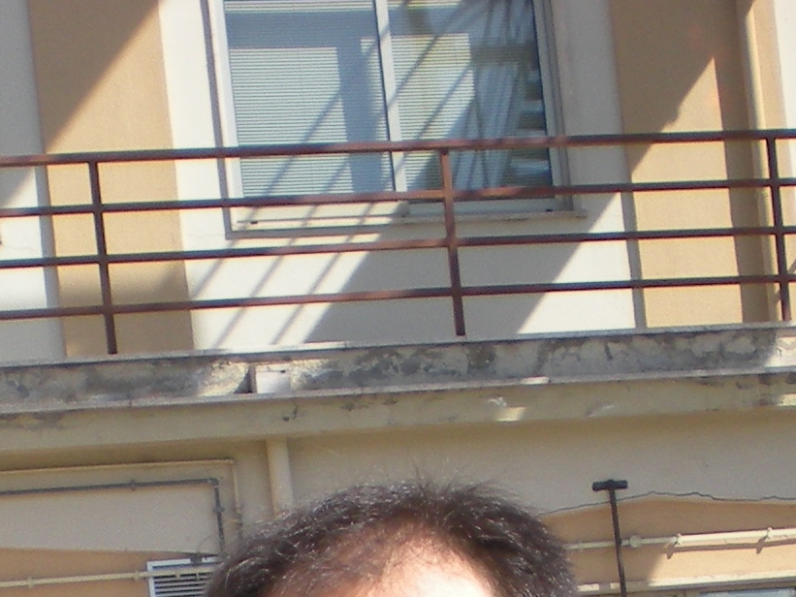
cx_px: 439
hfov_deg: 13.1
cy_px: 1118
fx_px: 3473
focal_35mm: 151
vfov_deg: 9.3
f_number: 4.6
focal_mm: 6.3
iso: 64
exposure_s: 1/330
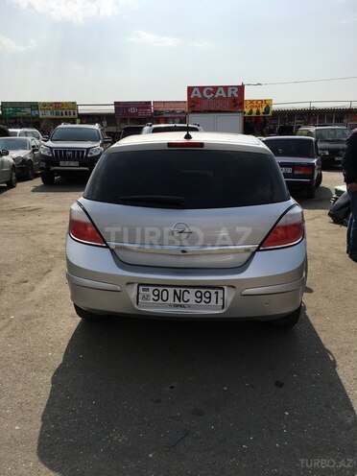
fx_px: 399
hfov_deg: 48.2
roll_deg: +0.0
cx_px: 178
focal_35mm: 29
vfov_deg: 61.7
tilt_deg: -14.6
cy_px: 238
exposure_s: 1/2959
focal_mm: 4.15
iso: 25
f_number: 2.2
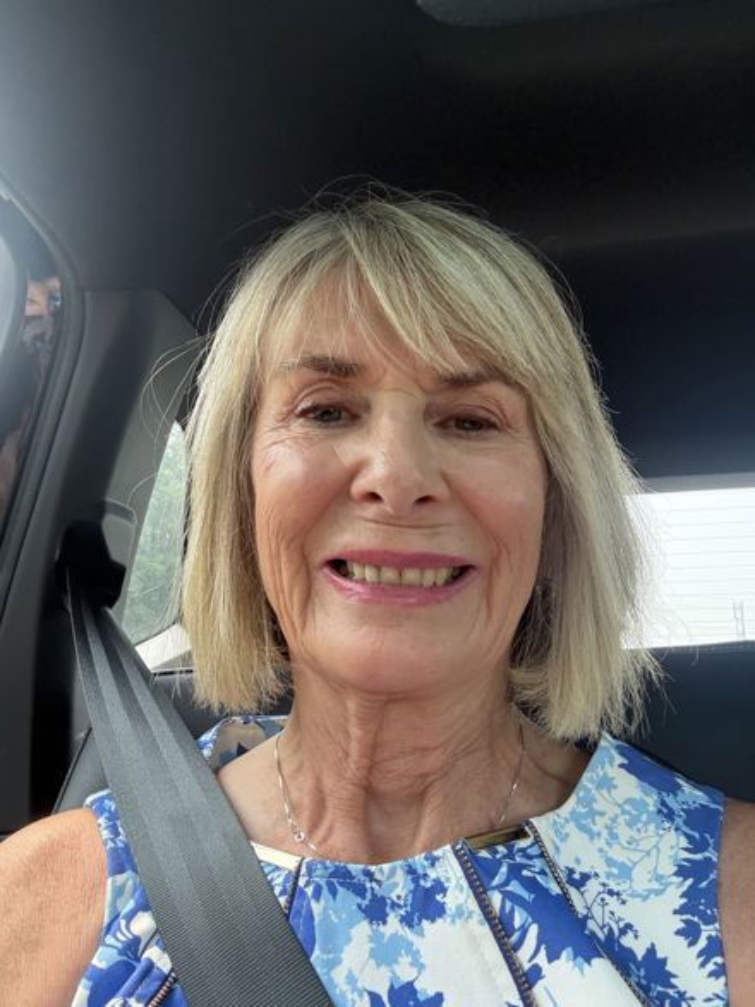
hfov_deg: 46.8
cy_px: 504
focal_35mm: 30
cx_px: 378
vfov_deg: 60.0
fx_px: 873
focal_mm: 2.69
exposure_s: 1/88
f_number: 1.9
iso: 80
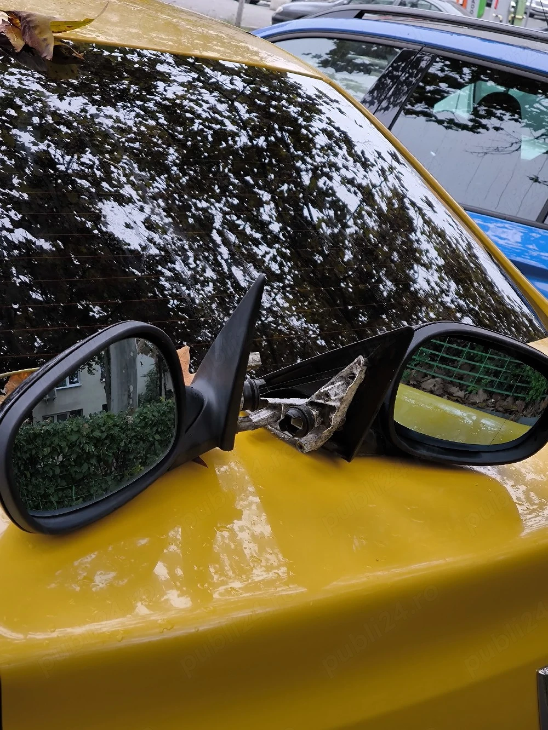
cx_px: 274
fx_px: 1245
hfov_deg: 24.8
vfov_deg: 32.7
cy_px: 365
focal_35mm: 59
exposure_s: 1/101
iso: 64
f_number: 1.9
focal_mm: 7.1
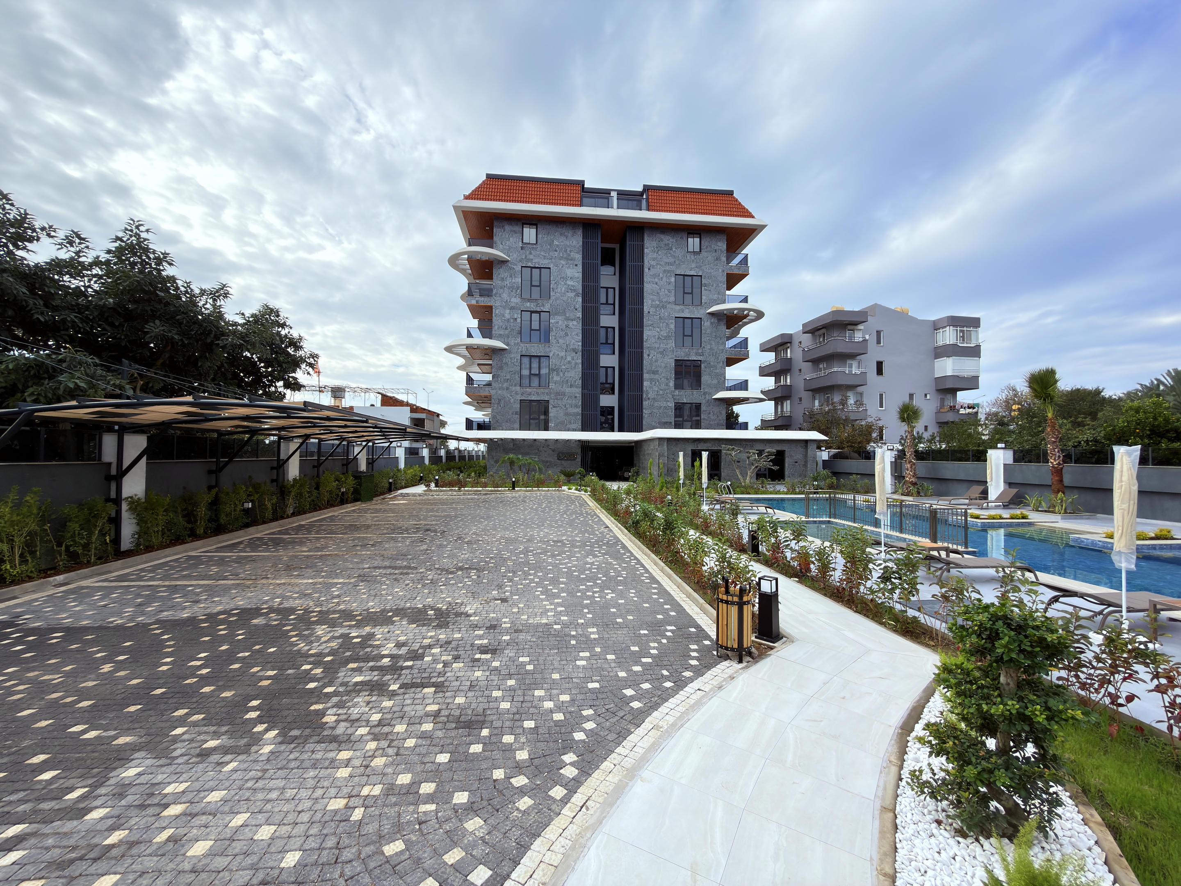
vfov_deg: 85.7
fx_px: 478
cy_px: 443
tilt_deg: +0.9
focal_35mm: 14
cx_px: 590
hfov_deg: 102.1
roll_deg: -0.6
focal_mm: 2.22
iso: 25
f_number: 2.2
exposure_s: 1/505
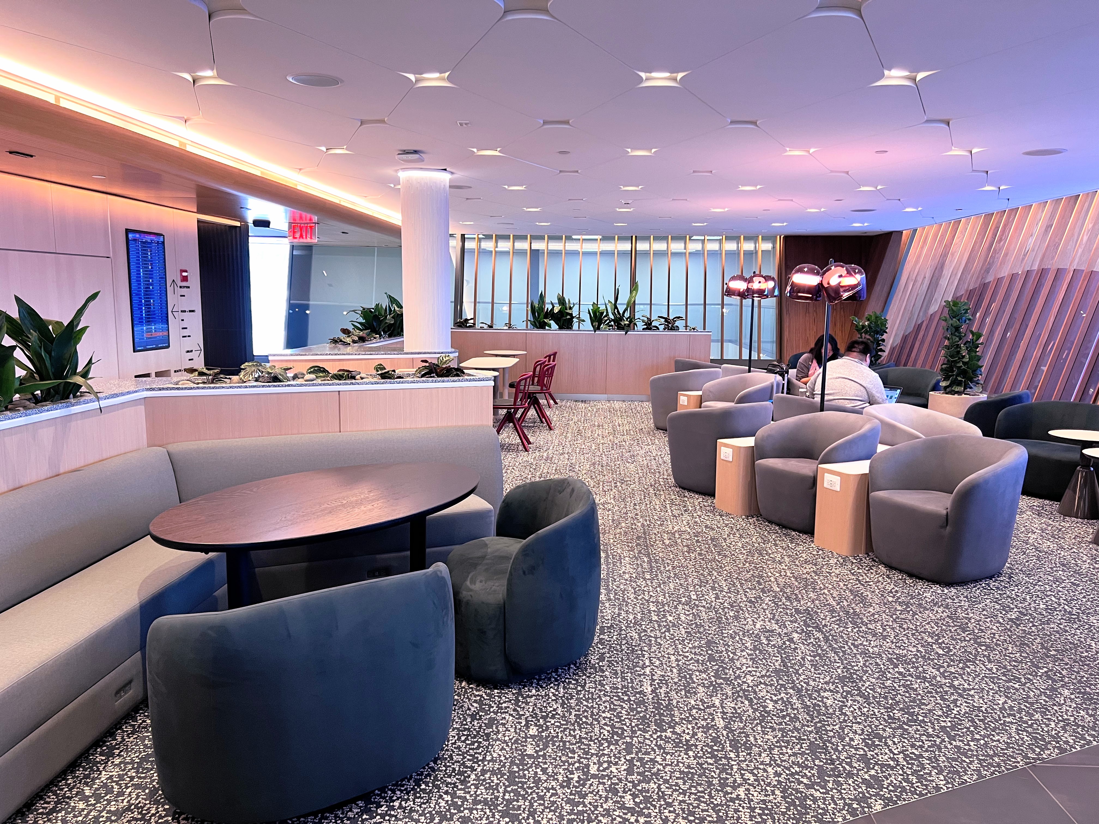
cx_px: 550
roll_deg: +0.2
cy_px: 412
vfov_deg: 53.1
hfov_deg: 67.3
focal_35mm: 26
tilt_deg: -7.4
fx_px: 825
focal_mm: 5.7
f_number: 1.5
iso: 125
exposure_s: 1/60
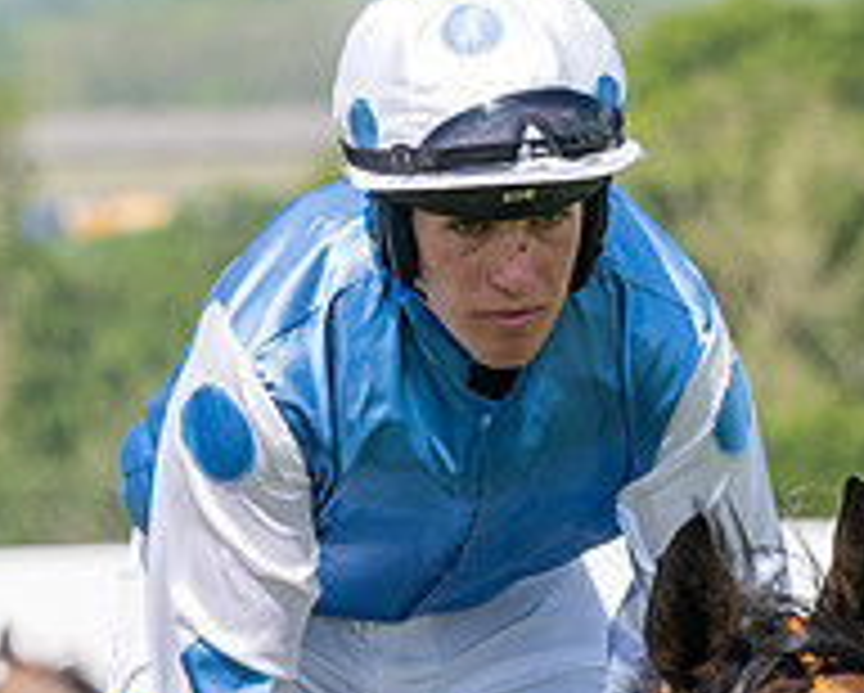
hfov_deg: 1.9
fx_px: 25597
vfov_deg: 1.6
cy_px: 520
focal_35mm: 1000
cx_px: 817
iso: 200
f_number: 5
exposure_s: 1/1250
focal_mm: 140
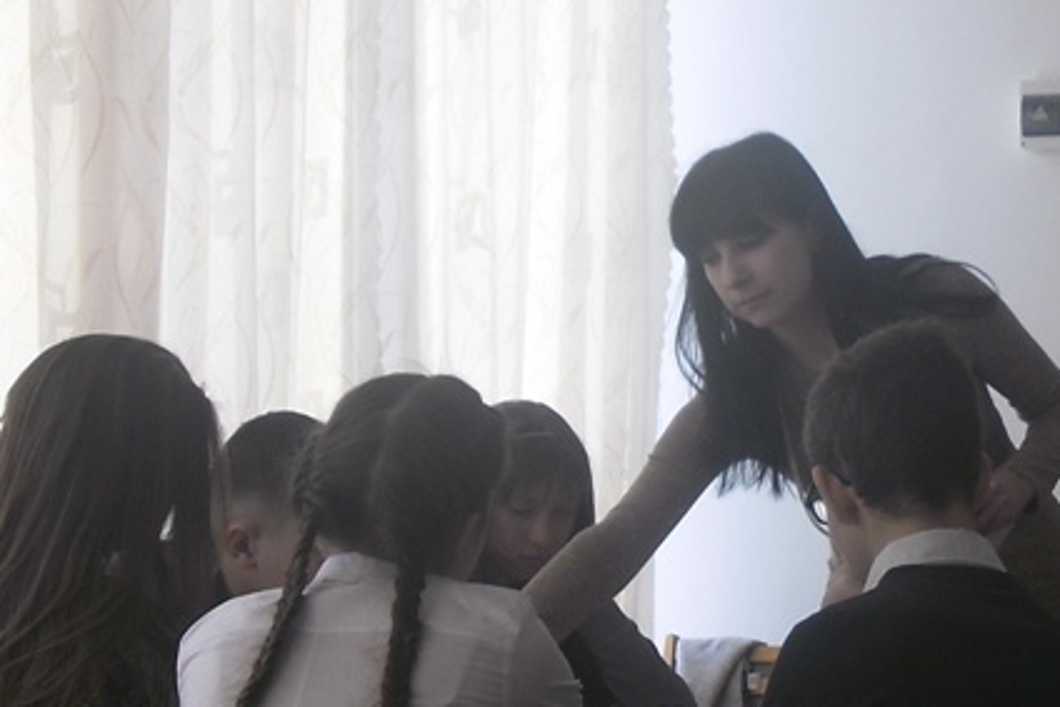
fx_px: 3917
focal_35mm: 133
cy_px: 307
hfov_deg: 15.2
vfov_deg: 10.3
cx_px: 975
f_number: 4.1
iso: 80
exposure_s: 1/197
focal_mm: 9.4
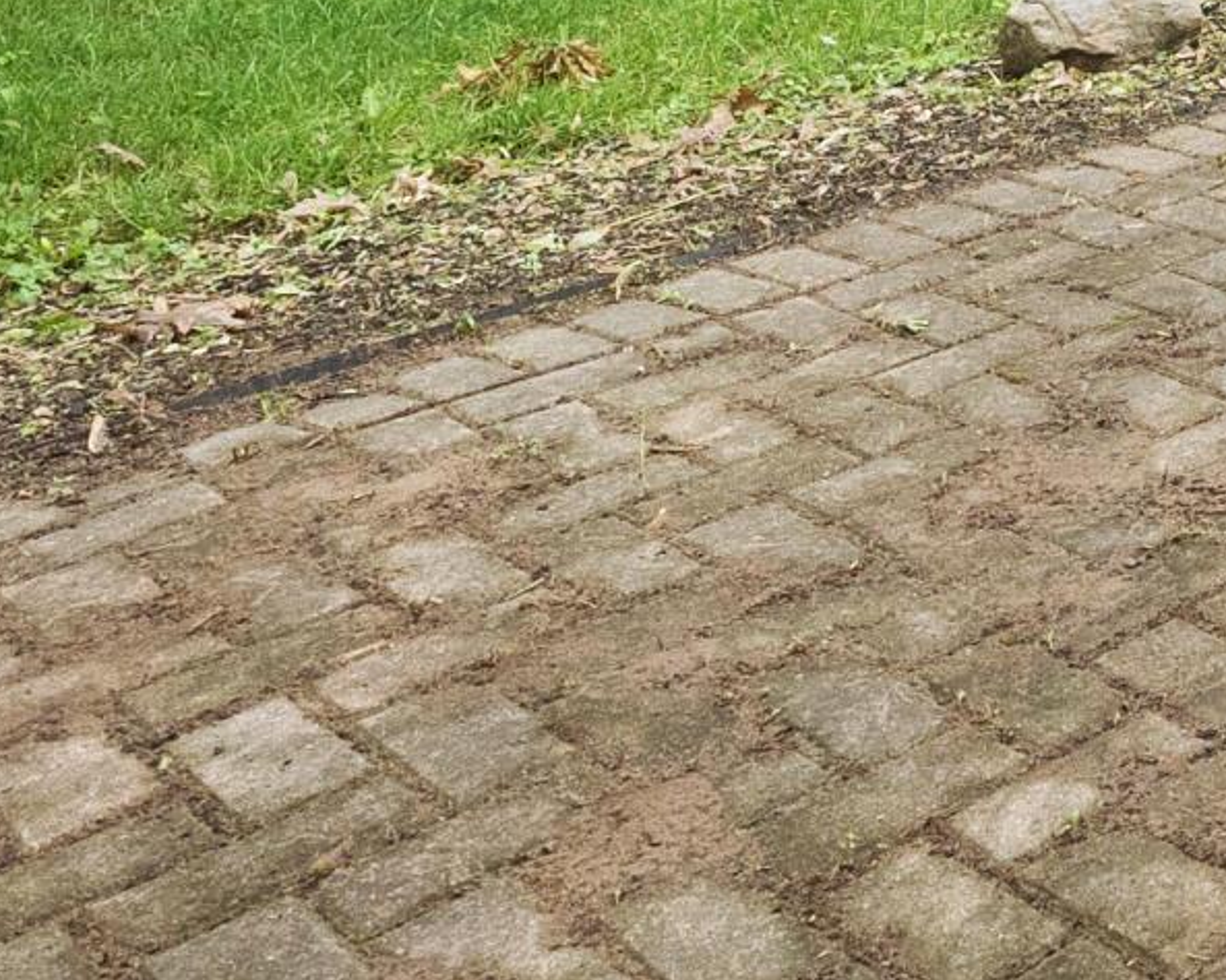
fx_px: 2068
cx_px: 1964
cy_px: -483
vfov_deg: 22.1
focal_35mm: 57
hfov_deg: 23.9
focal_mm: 12
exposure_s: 1/160
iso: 640
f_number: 8
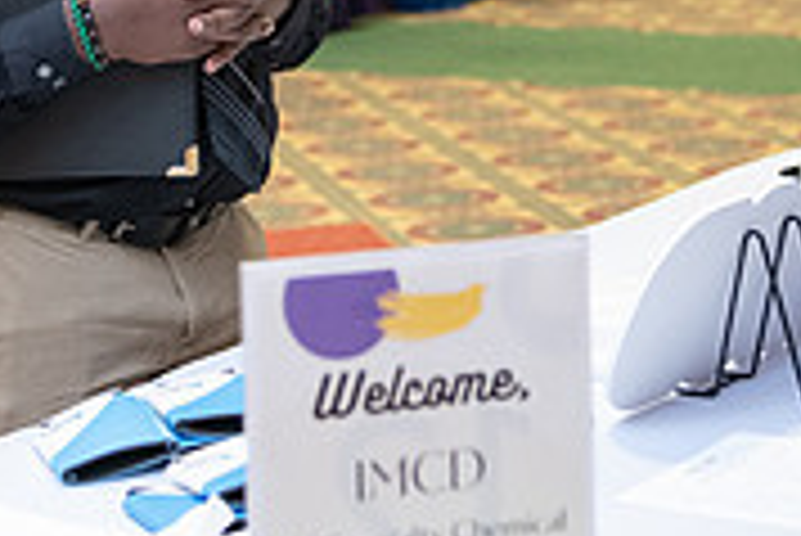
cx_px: 396
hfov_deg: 15.8
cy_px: -88
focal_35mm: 130
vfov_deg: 10.4
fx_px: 2895
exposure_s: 1/200
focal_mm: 40
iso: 1600
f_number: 2.8
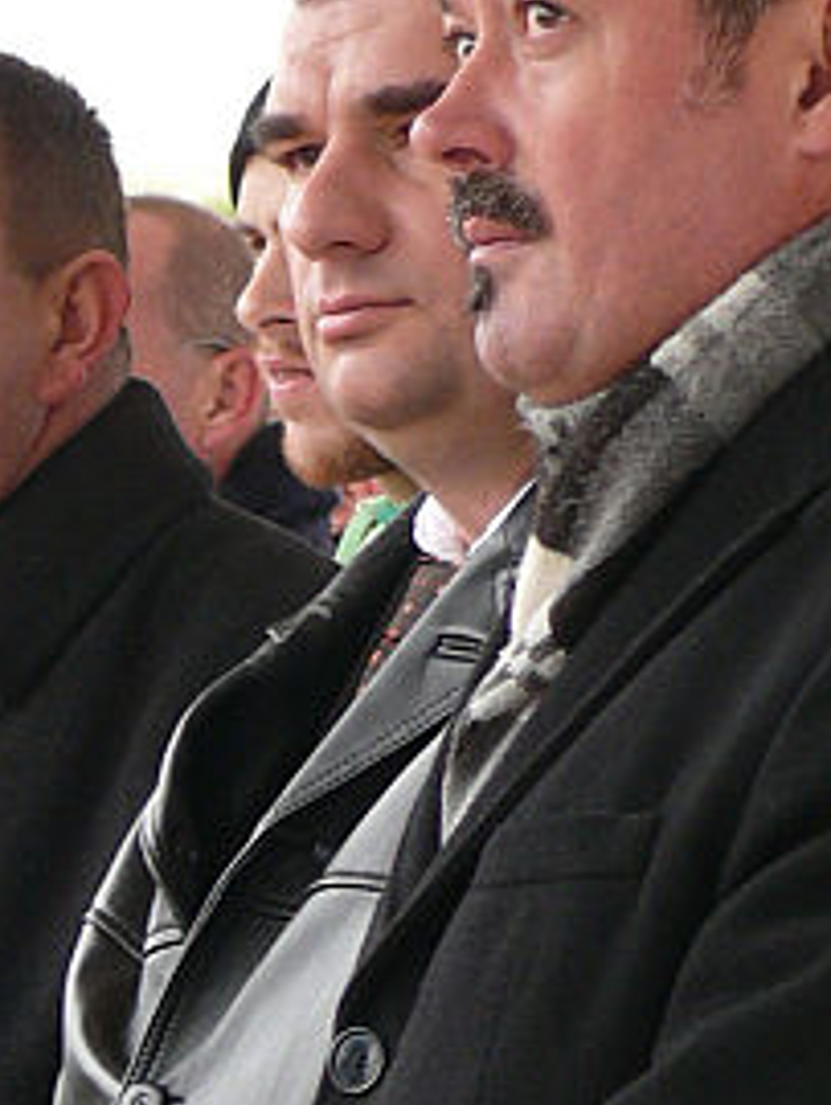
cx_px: 282
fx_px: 12975
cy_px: 802
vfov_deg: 4.9
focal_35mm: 406
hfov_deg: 3.7
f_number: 3.2
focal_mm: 21.8
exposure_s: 1/40
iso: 100
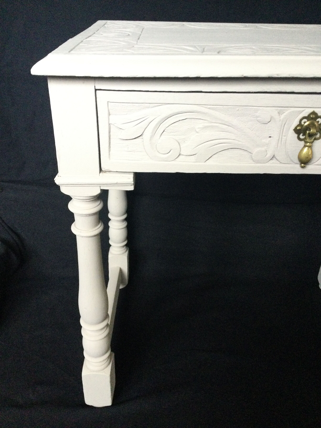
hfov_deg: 45.4
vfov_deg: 58.4
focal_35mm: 31
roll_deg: -0.2
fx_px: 383
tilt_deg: -29.0
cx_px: 160
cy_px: 214
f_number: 2.4
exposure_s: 1/33
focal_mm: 3.3
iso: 250
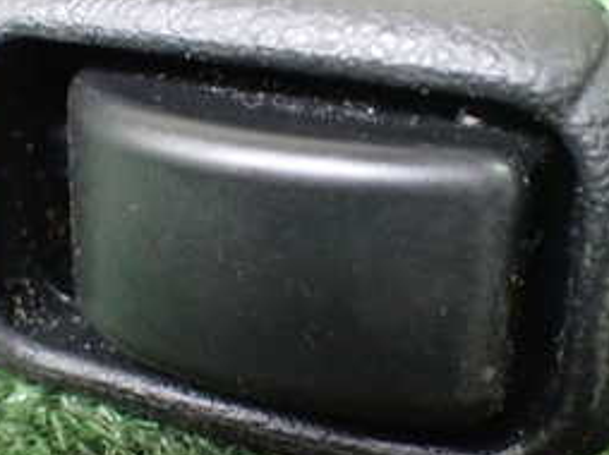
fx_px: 1248
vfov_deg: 20.7
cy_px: 204
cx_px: 228
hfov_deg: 27.3
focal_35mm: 71
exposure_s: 1/30
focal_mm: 5.4
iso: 800
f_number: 2.3
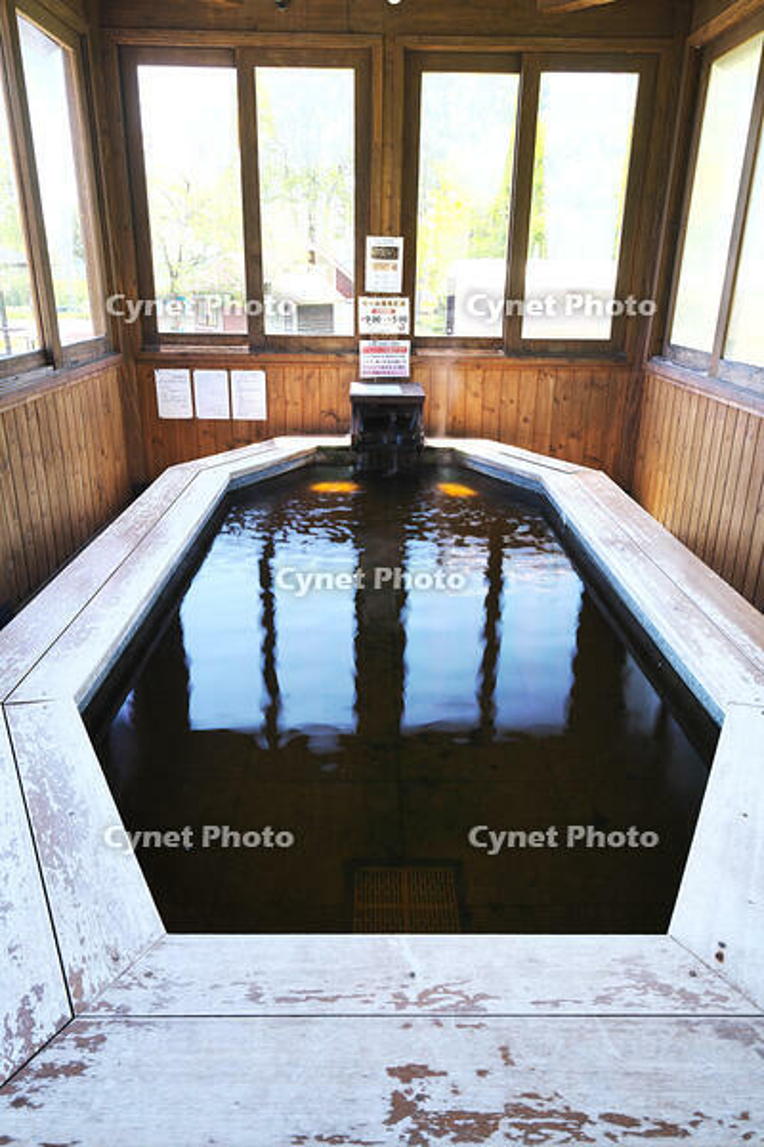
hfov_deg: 51.3
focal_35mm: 25
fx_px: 796
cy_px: 574
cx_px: 382
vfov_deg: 71.5
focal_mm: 25
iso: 100
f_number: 10
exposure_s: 1/5
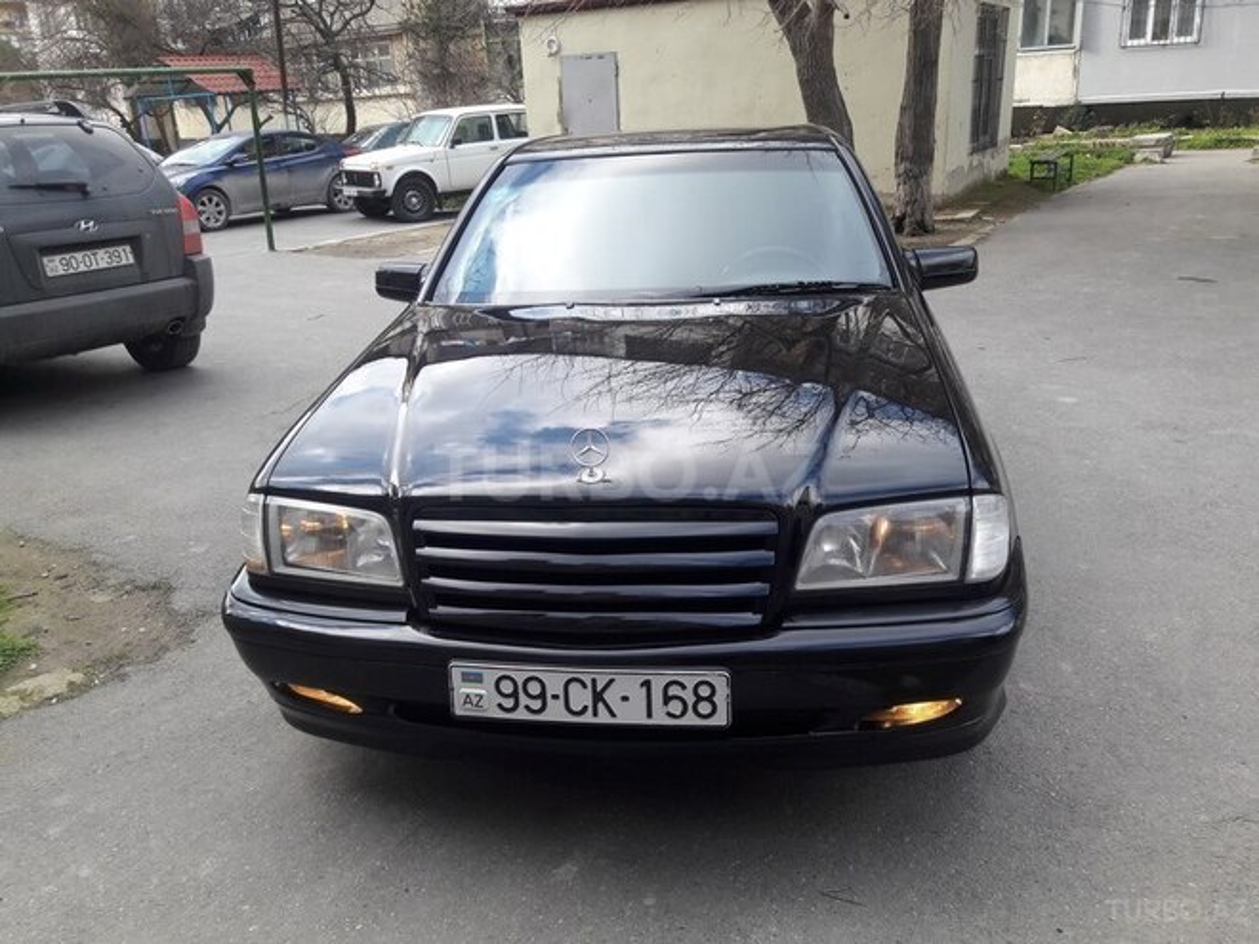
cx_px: 630
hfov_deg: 63.4
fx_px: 1018
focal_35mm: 28
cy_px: 472
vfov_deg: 49.7
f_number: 1.9
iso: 40
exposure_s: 1/202
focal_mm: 3.7
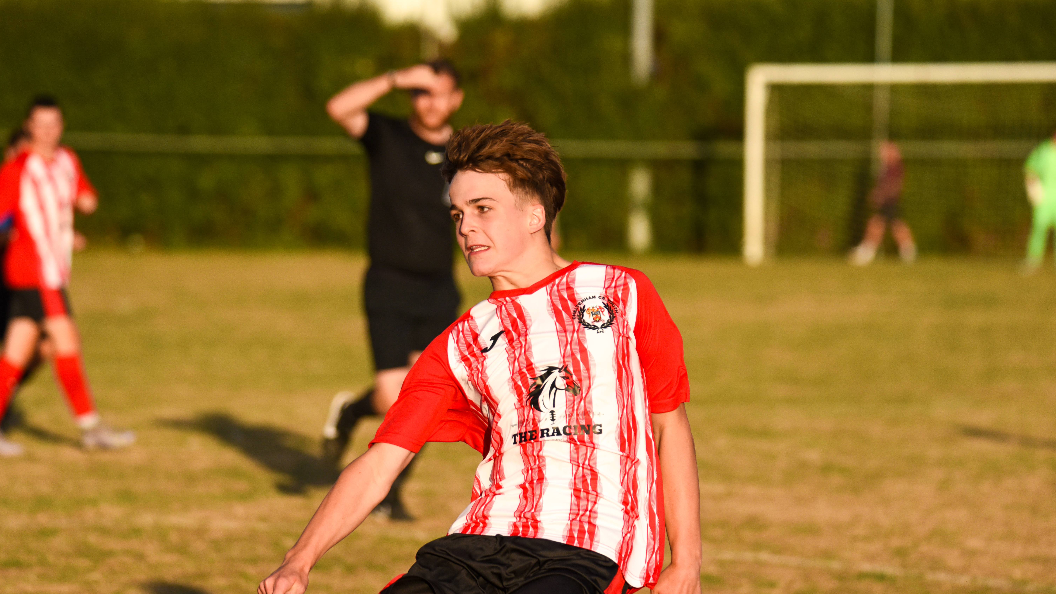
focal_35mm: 273
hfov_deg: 7.9
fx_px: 7644
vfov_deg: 4.4
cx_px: 528
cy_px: 333
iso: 800
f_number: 5.6
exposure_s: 1/4000
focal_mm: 260
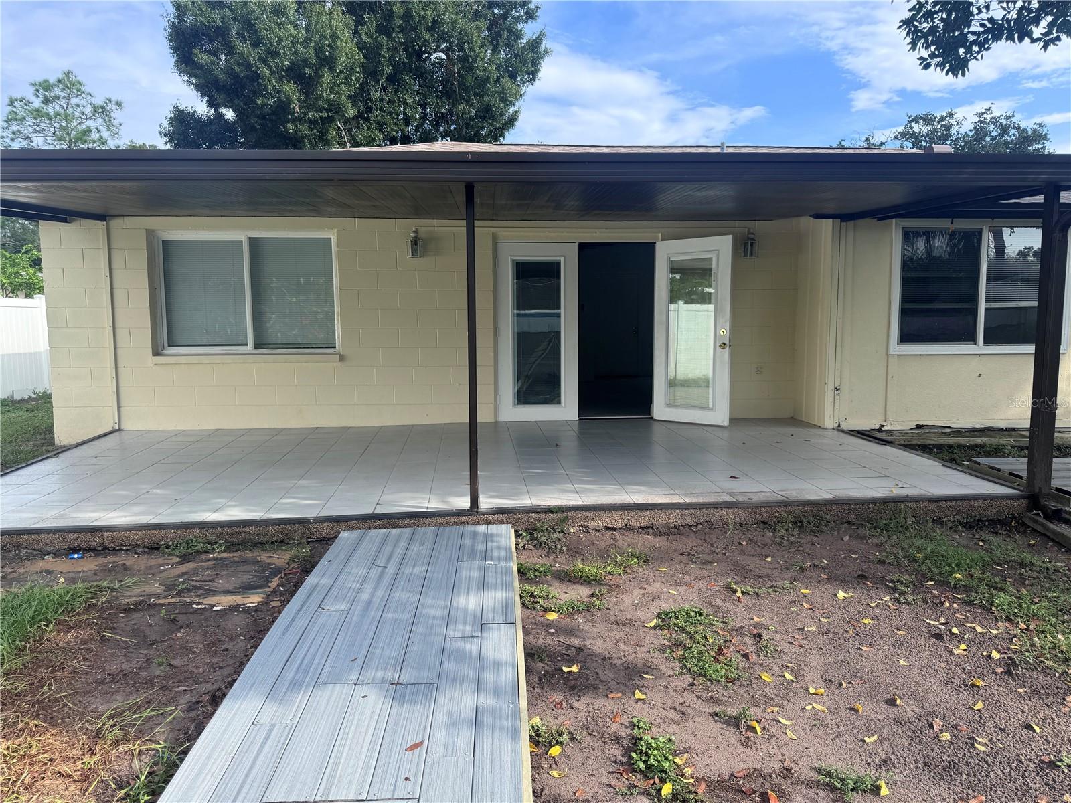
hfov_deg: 71.6
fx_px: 743
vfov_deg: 56.8
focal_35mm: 24
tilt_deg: -6.1
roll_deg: +0.3
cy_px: 402
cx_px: 536
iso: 80
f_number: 1.78
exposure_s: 1/1818
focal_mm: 6.76
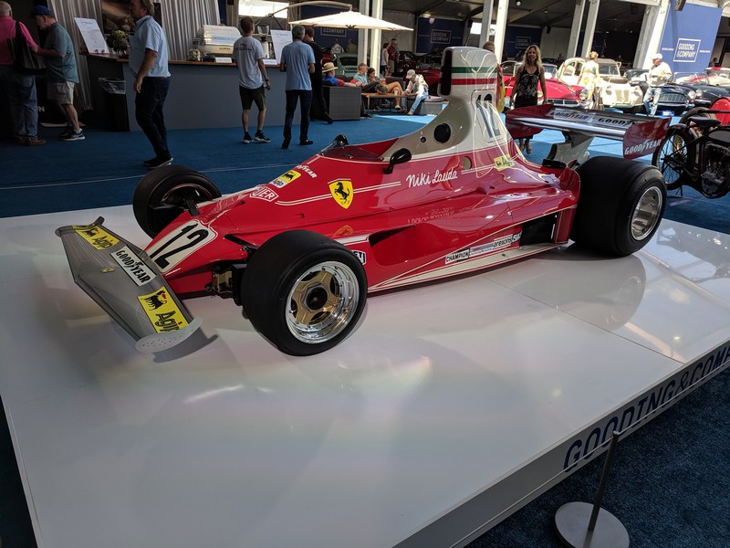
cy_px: 274
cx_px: 365
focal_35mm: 26
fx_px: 548
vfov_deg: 53.1
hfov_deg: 67.3
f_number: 2
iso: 69
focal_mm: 4.67
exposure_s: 1/831
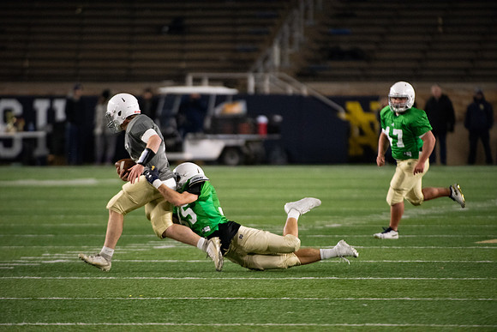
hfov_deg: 5.2
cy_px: 166
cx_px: 248
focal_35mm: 400
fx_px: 5523
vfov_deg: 3.4
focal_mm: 400
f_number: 4.5
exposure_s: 1/500
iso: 5600
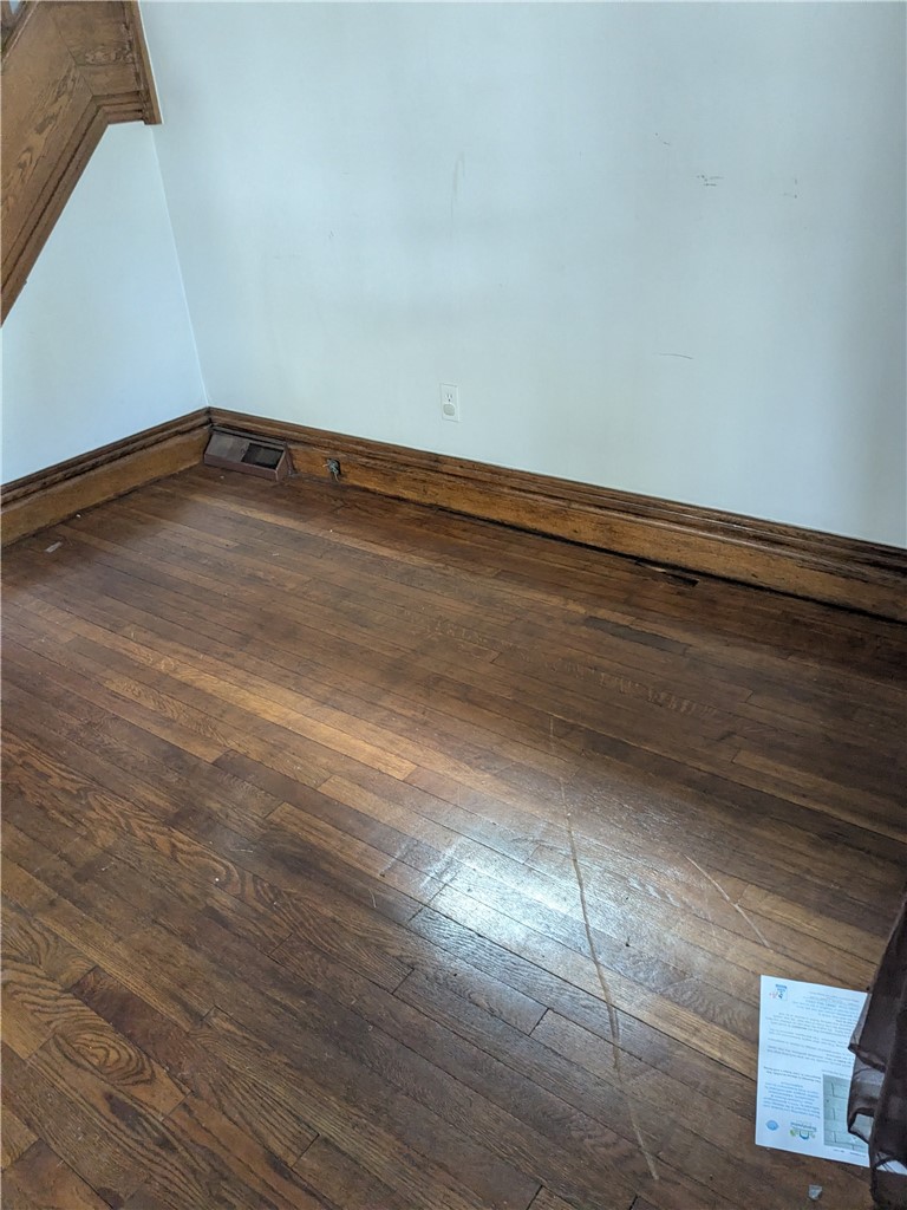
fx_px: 943
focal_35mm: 27
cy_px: 605
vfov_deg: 65.3
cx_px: 454
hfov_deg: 51.4
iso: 698
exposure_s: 1/120
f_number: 1.73
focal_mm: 4.38
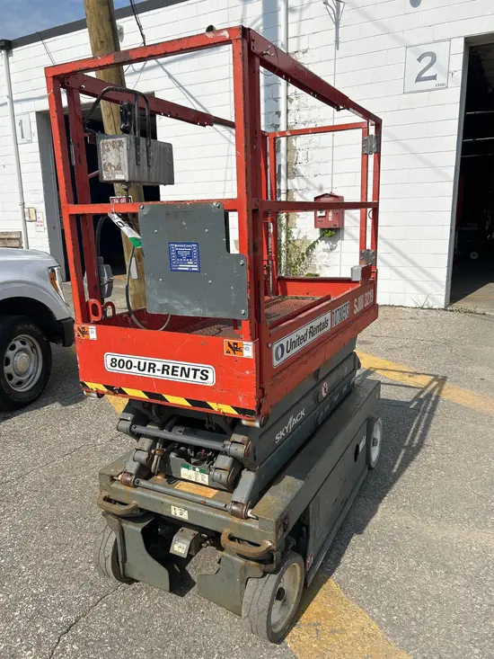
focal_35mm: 26
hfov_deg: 53.1
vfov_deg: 67.3
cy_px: 330
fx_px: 495
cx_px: 247
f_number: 1.5
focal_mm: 5.7
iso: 50
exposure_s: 1/6993
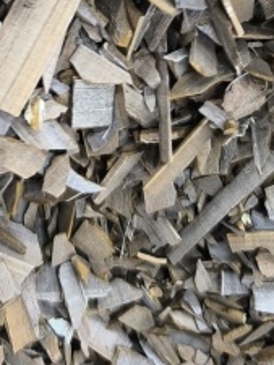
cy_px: -291
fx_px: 1149
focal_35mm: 109
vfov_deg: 15.5
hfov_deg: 13.4
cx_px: 8
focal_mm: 6.14
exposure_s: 1/50
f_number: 1.65
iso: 500
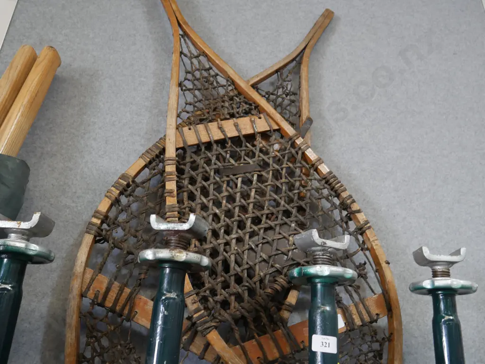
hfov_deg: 56.8
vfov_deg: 44.2
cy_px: 182
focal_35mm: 32
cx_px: 242
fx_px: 449
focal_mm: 16
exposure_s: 1/60
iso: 640
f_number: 3.6
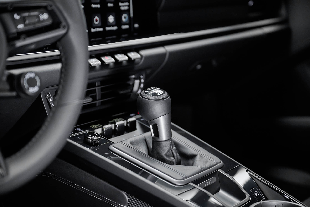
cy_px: 104
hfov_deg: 28.8
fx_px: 603
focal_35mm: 70
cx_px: 155
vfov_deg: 19.5
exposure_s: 1/90
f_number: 3.3
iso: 3200
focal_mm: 70
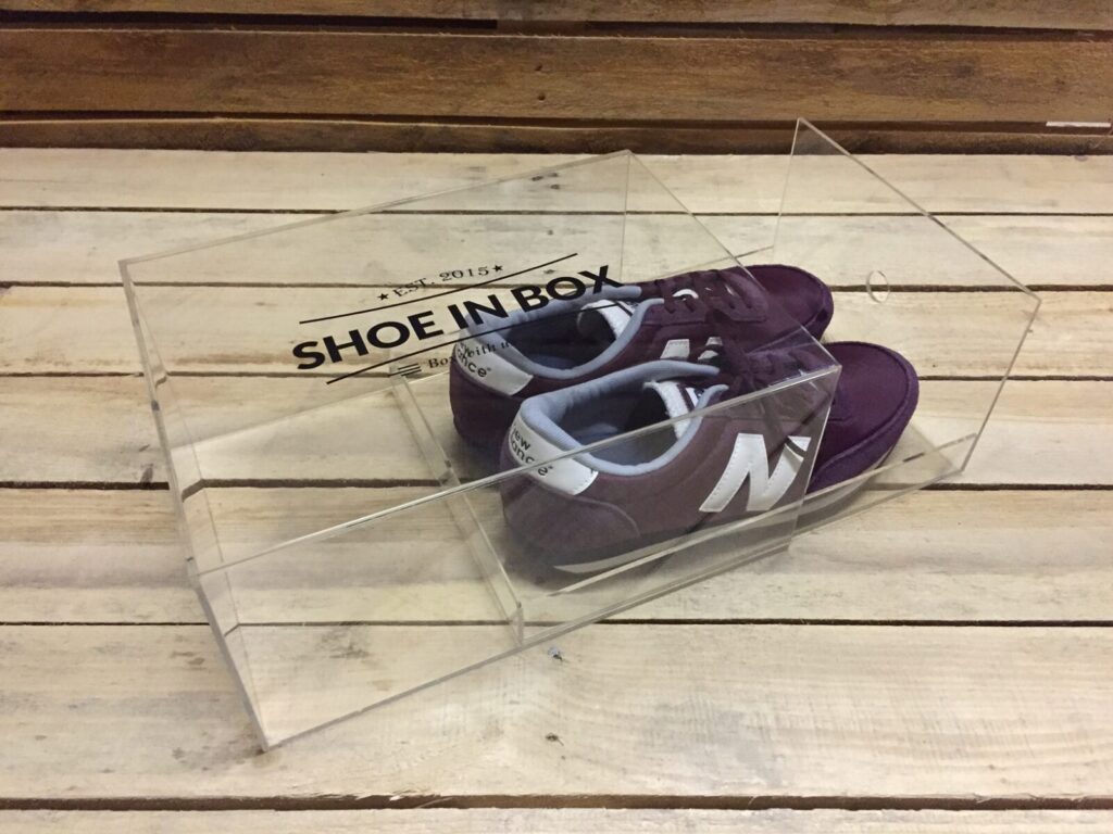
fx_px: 932
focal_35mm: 29
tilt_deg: -46.7
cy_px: 417
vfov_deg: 48.2
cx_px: 556
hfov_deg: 61.7
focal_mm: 4.15
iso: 400
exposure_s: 1/17
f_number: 2.2
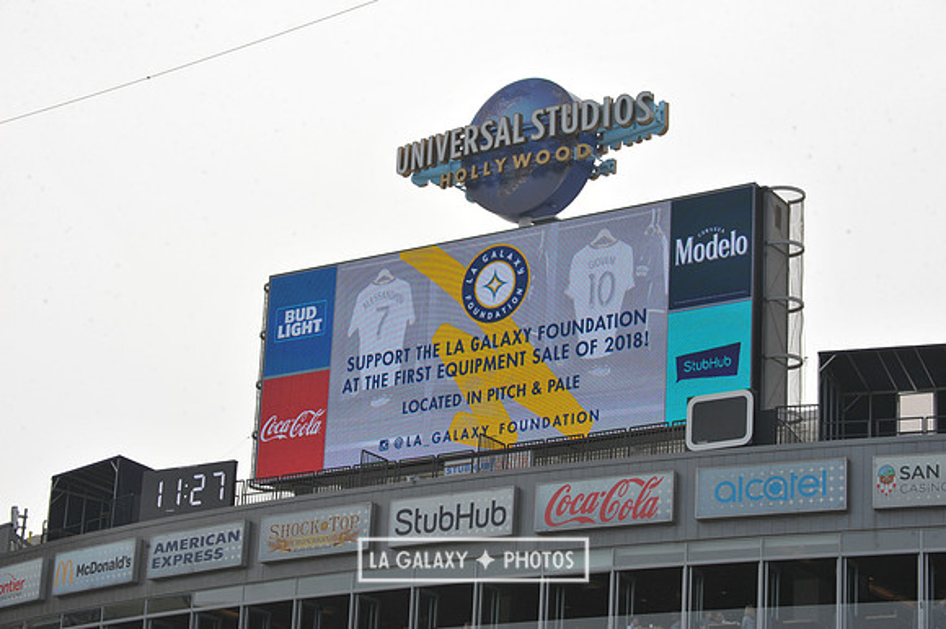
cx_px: 473
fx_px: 2574
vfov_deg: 13.9
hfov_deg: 20.8
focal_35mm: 98
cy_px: 314
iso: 500
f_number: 14
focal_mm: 98
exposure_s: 1/800
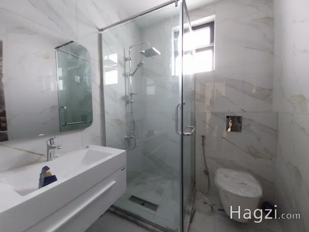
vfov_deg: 89.9
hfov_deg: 106.2
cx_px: 154
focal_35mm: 13
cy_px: 116
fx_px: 116
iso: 250
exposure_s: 1/17
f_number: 2.2
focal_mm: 1.3
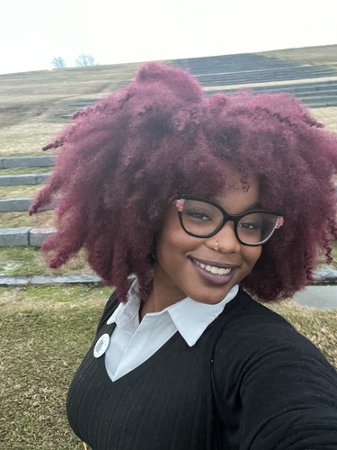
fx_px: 389
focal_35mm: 30
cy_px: 225
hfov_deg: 46.8
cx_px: 168
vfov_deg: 60.0
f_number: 2.2
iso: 800
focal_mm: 2.71
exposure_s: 1/21
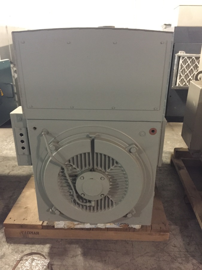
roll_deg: +0.0
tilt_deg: -22.2
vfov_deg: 61.7
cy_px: 135
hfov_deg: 48.2
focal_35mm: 29
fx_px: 226
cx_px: 101
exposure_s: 1/15
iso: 400
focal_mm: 4.15
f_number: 2.2
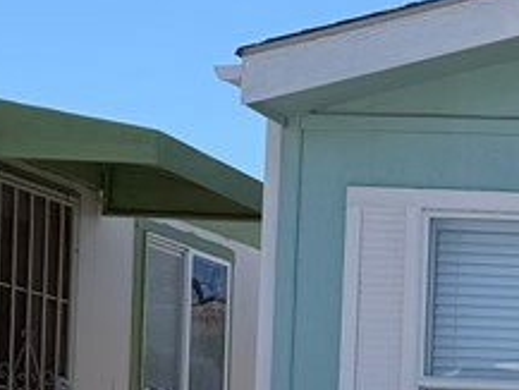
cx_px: 1150
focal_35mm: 113
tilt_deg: +2.4
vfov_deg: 12.7
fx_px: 1695
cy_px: 507
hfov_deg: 13.7
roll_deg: -1.2
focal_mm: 6.76
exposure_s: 1/3584
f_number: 1.78
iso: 80
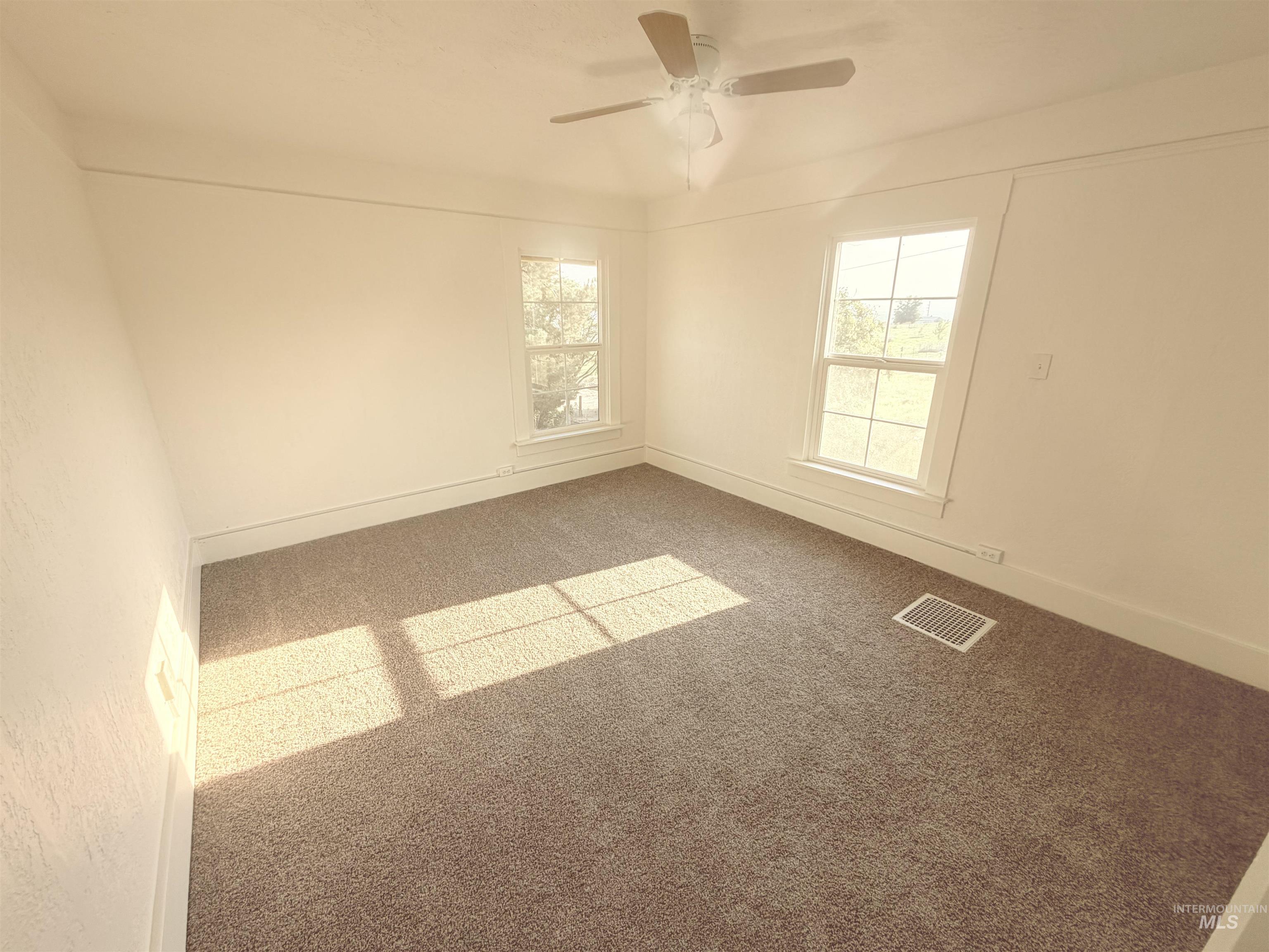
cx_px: 634
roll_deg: +0.2
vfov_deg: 85.7
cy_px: 476
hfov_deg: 102.1
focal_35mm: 14
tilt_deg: -18.4
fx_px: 513
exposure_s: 1/137
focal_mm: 2.22
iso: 64
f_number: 2.2
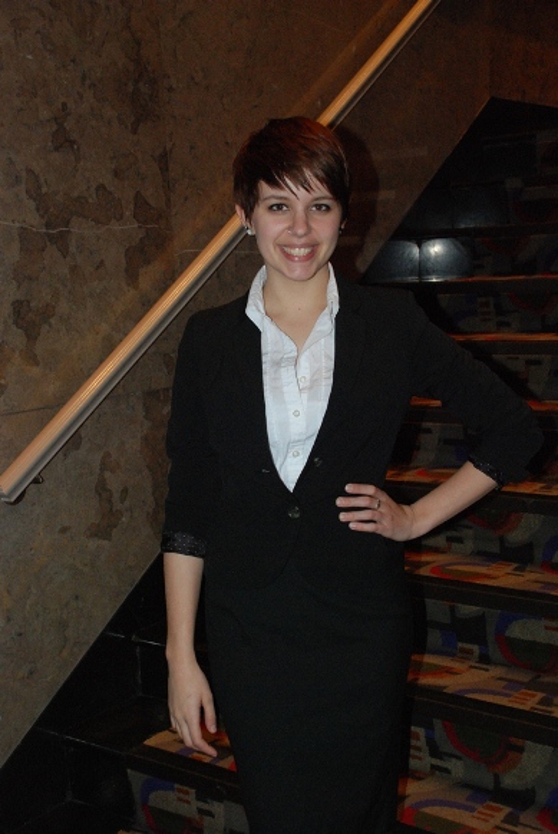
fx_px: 1113
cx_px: 279
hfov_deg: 28.2
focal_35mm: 48
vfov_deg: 41.1
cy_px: 417
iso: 1250
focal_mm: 32
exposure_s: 1/60
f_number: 5.6
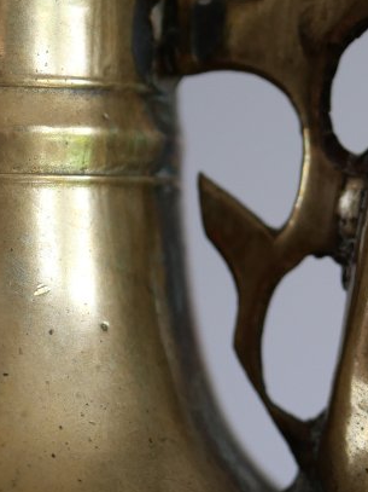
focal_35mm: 177
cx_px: 421
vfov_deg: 11.2
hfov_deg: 8.3
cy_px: 316
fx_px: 2510
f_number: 2.8
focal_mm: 30
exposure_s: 1/60
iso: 500
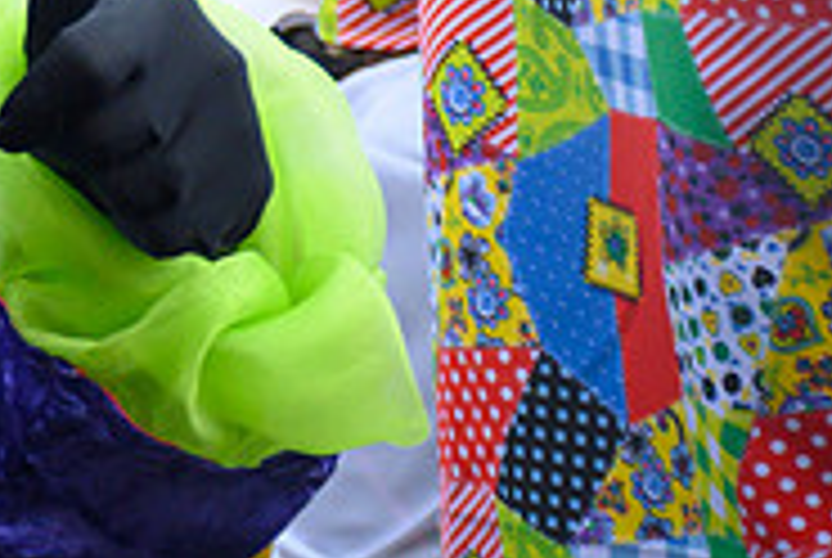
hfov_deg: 6.8
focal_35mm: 297
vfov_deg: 4.6
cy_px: -308
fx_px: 6875
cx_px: -468
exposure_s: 1/160
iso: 400
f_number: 5
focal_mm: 60
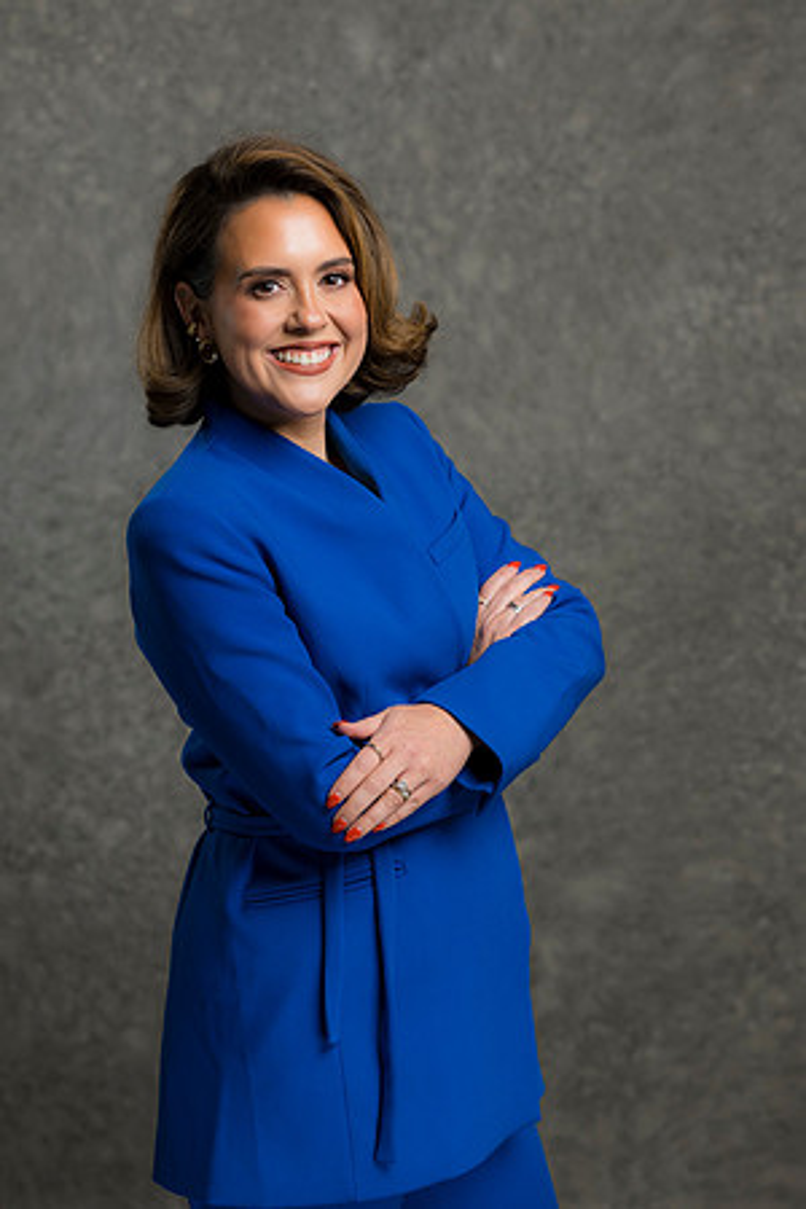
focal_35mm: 85
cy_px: 604
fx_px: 2854
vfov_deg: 23.9
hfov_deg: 16.1
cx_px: 403
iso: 125
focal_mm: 85
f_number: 5
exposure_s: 1/200
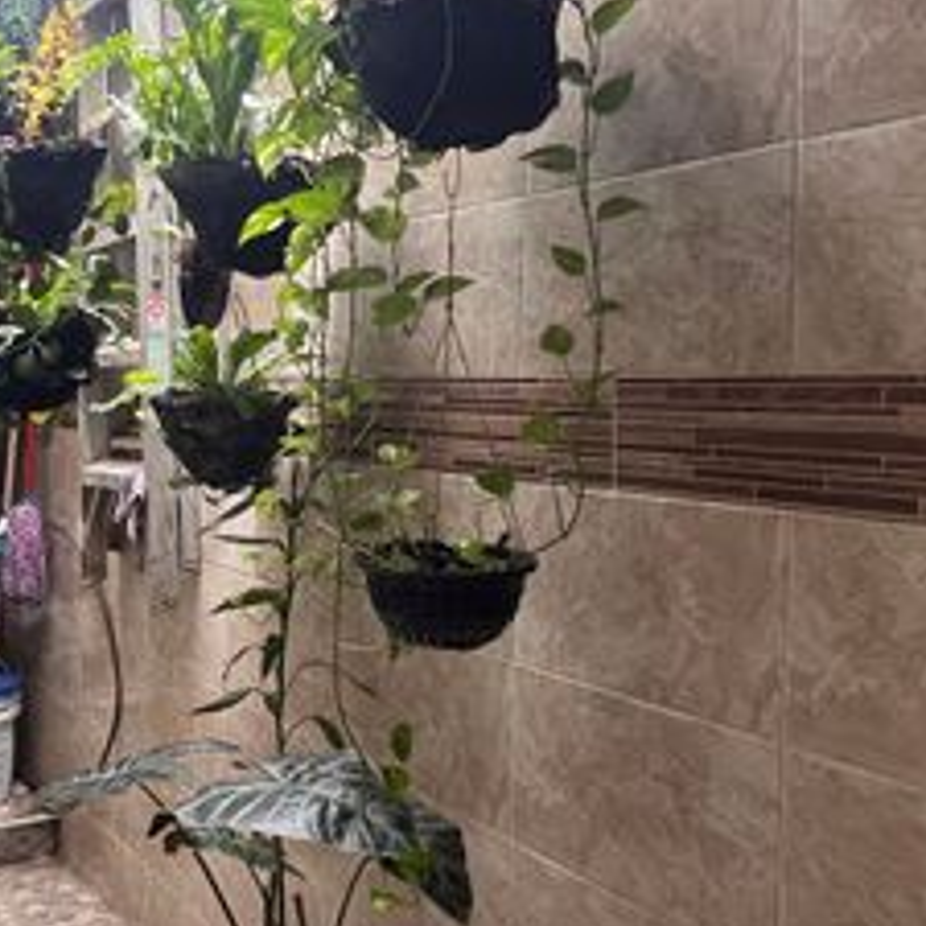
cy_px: 399
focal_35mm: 34
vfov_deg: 48.3
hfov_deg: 47.5
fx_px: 1029
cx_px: 294
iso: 320
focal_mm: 1.57
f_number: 1.8
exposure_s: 1/60
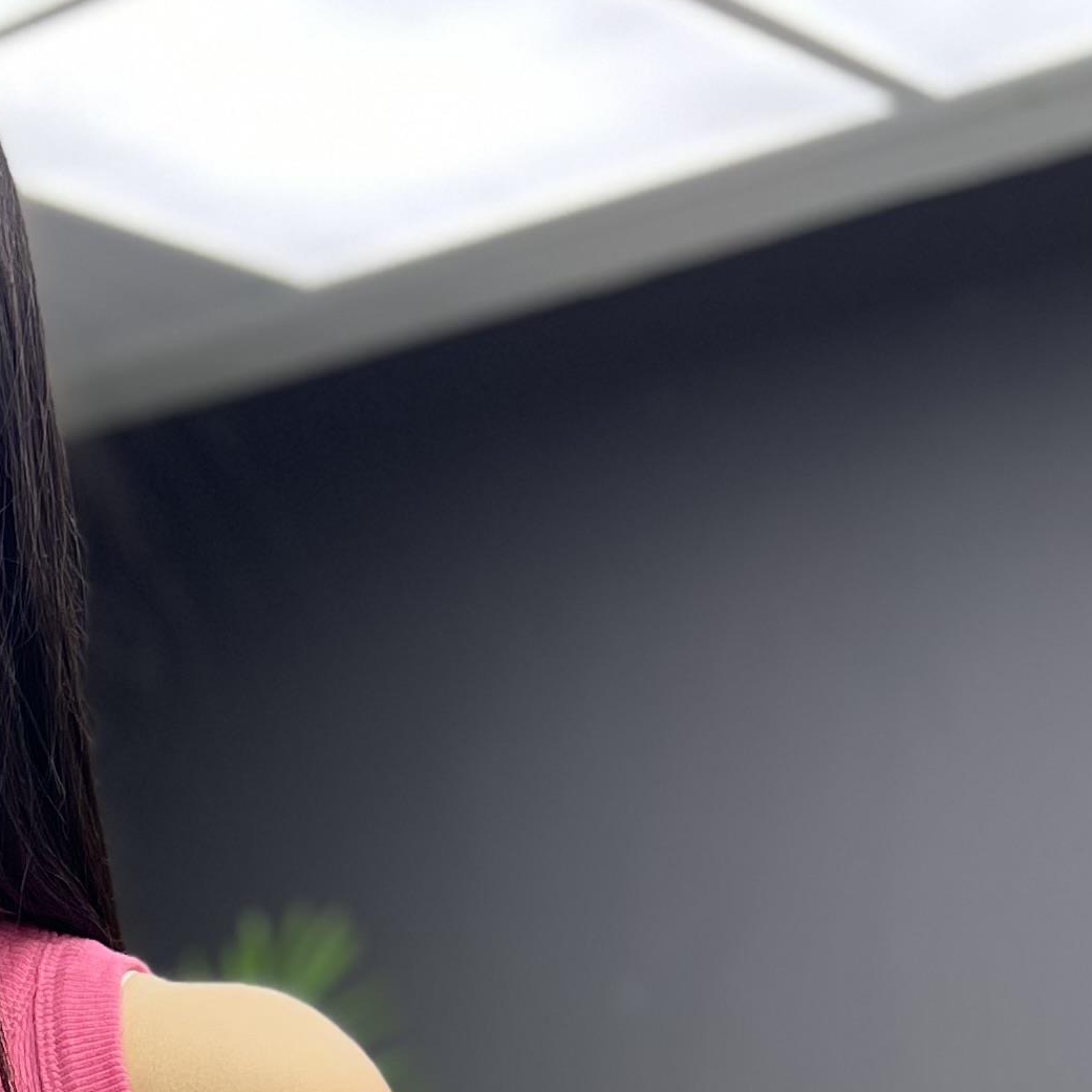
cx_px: -356
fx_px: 3176
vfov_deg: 17.3
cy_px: 1720
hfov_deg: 18.1
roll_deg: -1.9
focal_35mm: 89
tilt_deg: -7.0
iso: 40
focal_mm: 5.7
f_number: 1.5
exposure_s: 1/203
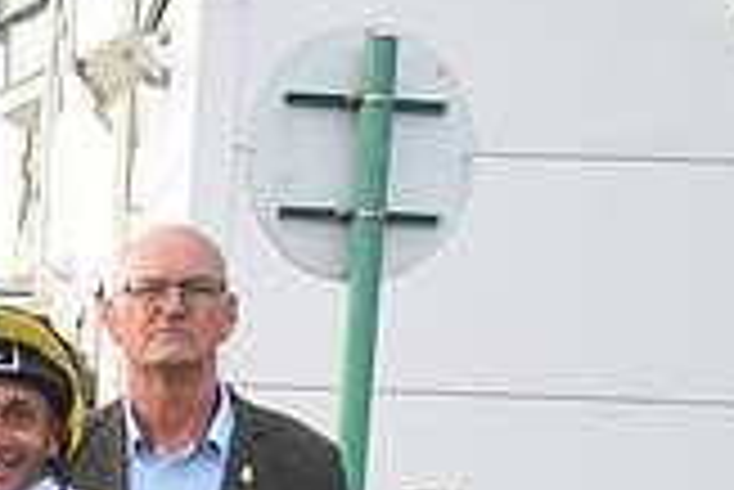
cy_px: 766
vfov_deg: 12.1
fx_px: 2184
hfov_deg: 17.5
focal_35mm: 107
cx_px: -311
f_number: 5
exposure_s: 1/500
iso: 800
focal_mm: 30
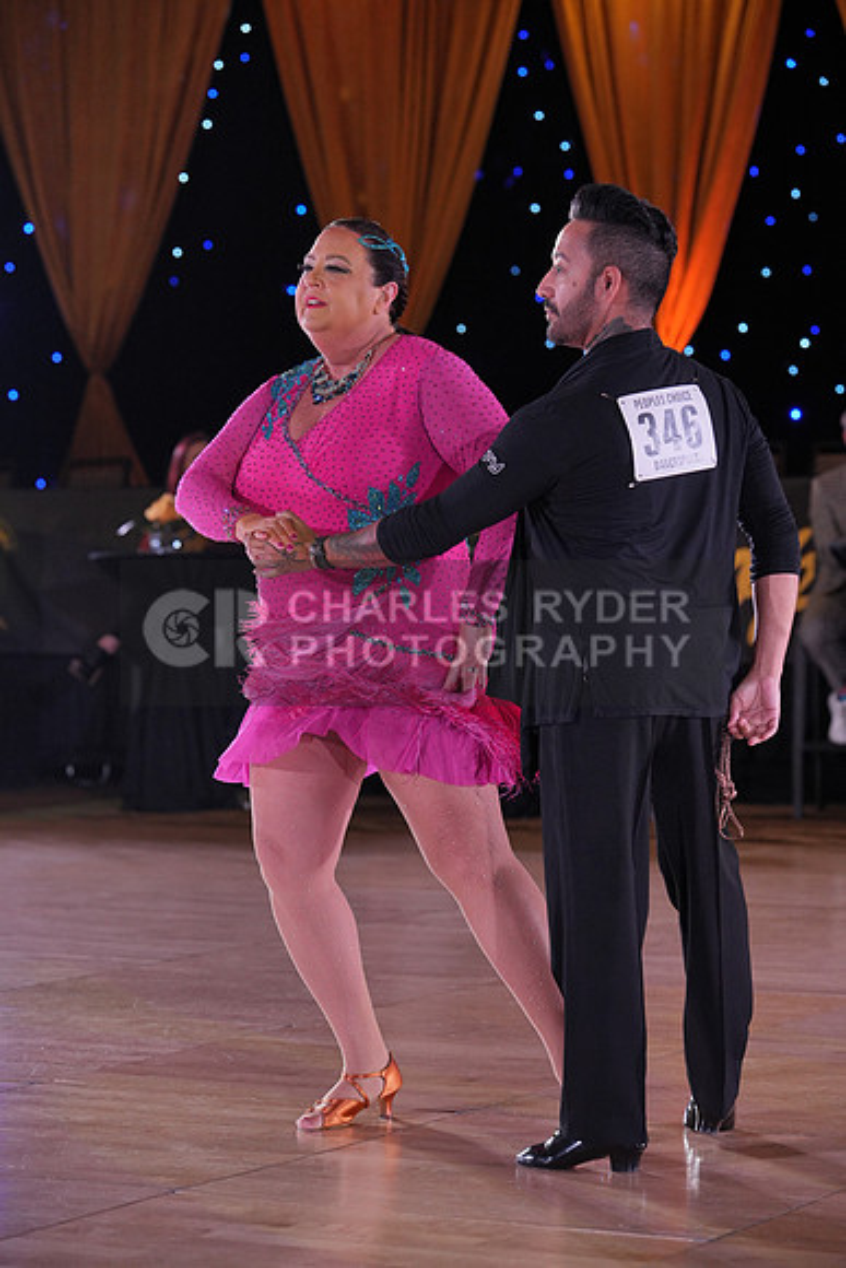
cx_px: 423
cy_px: 634
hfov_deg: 13.2
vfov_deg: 19.6
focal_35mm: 104
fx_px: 3664
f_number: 4
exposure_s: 1/400
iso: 1250
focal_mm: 104
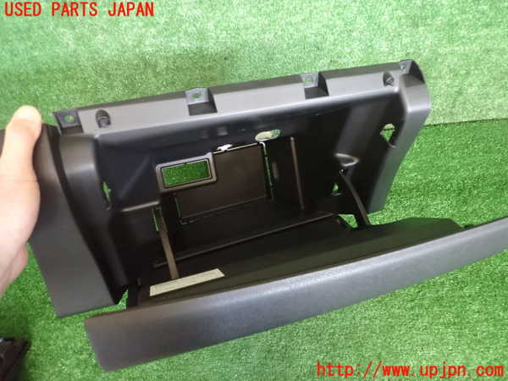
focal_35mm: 25
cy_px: 190
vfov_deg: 54.9
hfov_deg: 69.4
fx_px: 367
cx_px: 254
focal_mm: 4.5
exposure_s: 1/30
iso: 1600
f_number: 2
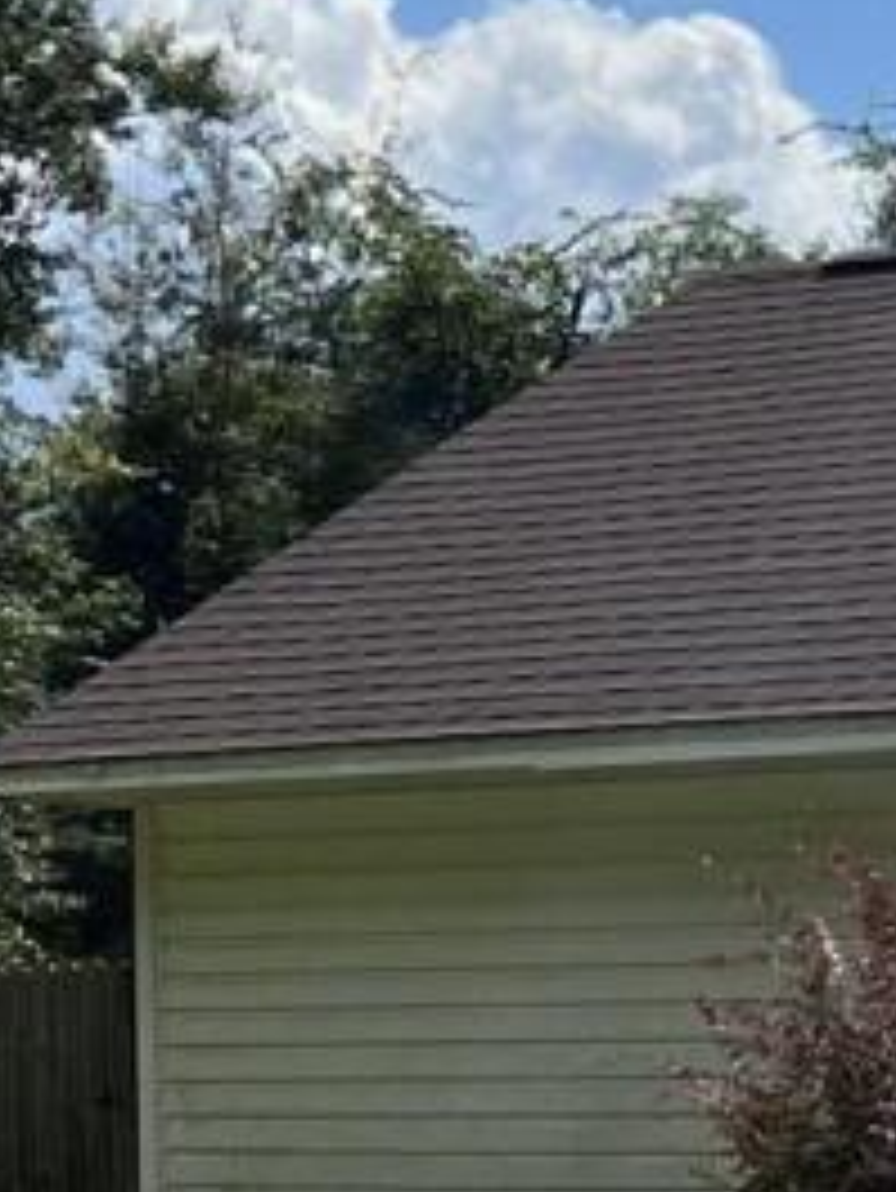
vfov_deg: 9.8
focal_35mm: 196
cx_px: 1688
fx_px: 6759
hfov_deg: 7.3
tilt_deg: -3.4
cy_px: 1709
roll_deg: -0.2
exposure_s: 1/6579
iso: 50
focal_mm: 5.7
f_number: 1.5
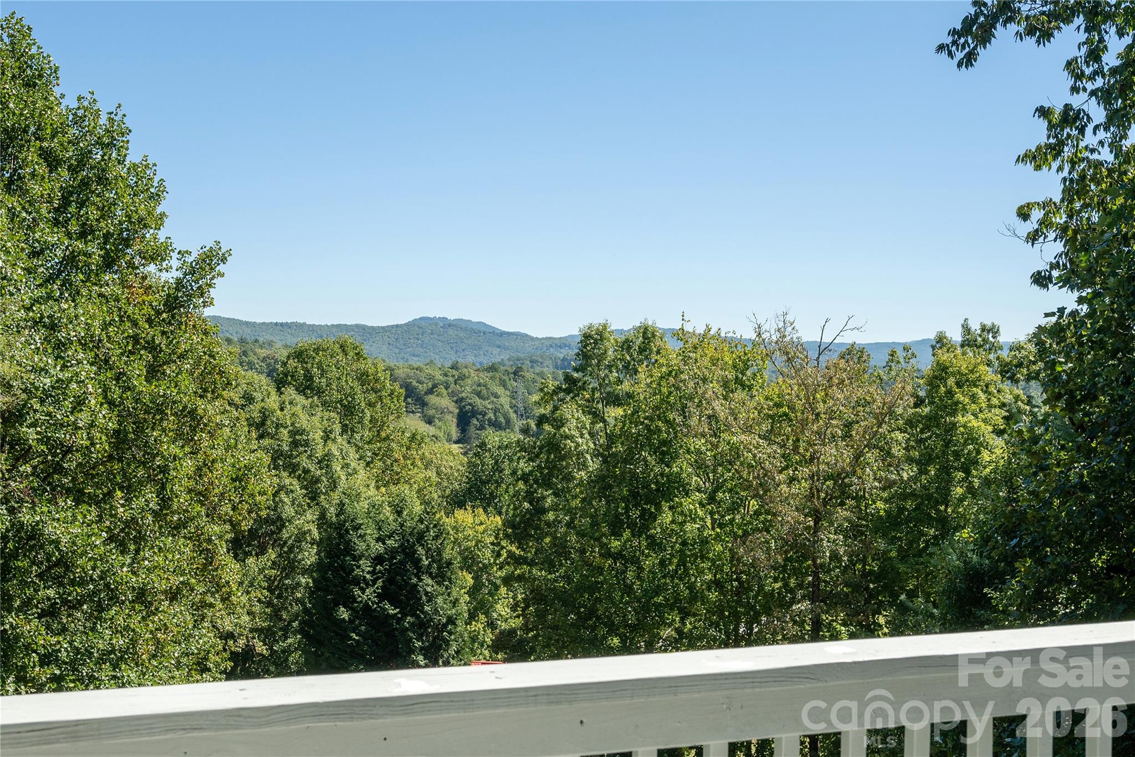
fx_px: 946
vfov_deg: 43.6
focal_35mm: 30
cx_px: 568
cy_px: 378
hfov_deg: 61.9
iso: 400
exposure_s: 1/1250
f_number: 7.1
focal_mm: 30
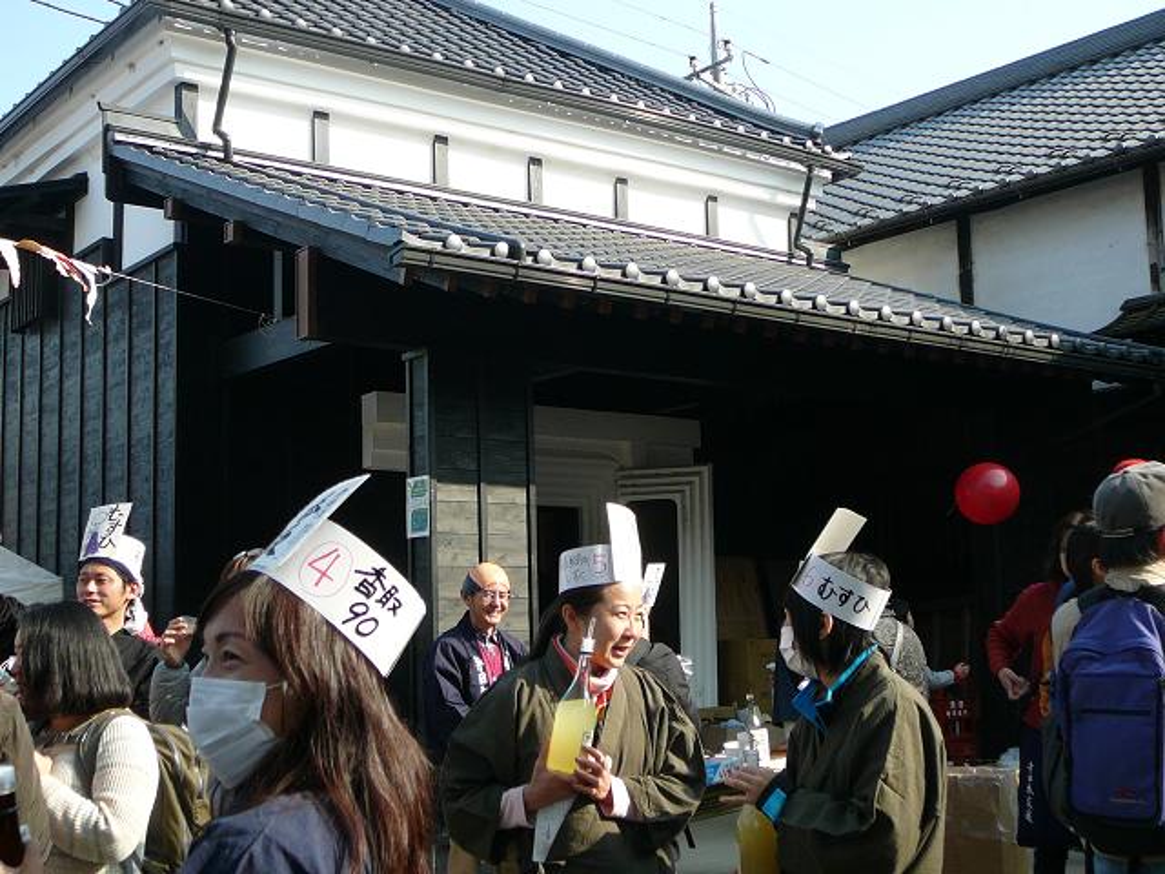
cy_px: 437
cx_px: 582
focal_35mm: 47
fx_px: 1582
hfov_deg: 40.4
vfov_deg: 30.9
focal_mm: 7
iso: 80
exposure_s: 1/400
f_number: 3.3
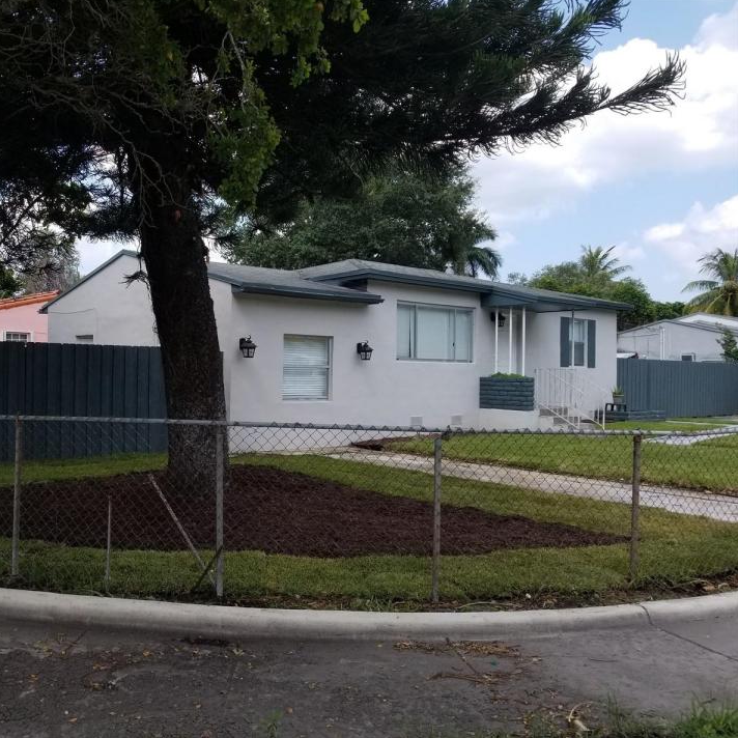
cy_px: 367
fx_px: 748
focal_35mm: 31
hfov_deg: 51.5
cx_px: 243
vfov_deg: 52.5
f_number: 1.7
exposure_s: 1/1540
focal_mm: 4.25
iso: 50
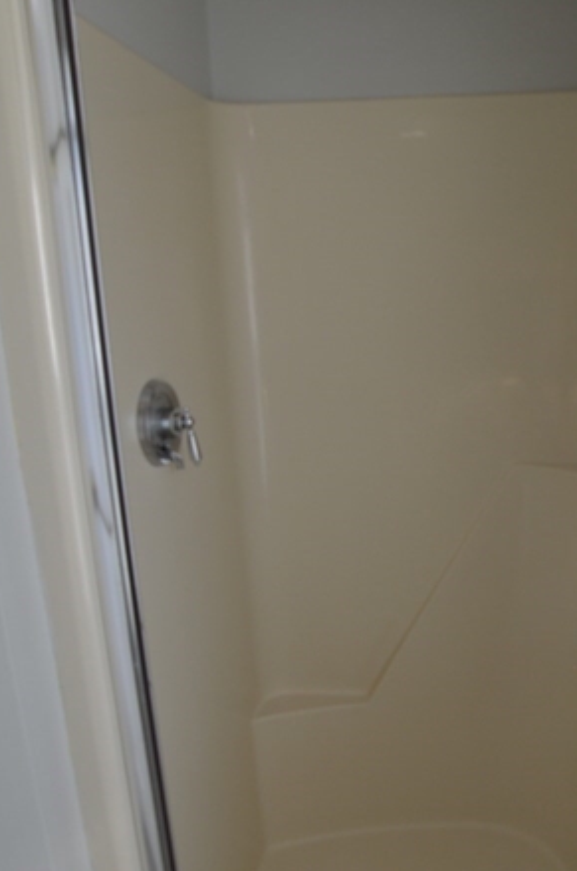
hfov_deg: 44.2
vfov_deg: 63.8
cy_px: 486
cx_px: 397
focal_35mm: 29
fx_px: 697
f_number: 5.6
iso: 280
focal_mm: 11
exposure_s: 1/125
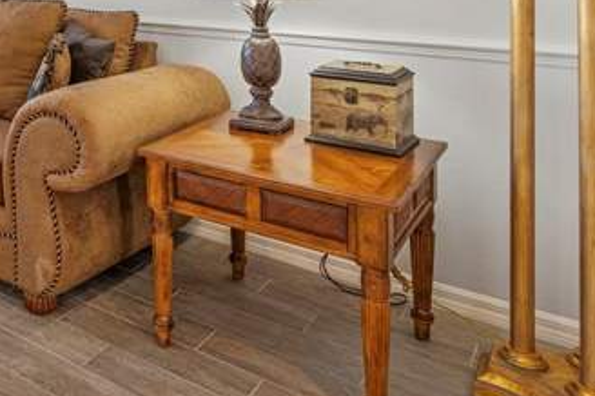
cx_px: -31
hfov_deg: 41.4
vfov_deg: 30.2
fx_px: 644
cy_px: -51
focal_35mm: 39
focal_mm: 16
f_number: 9
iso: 200
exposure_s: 1/4
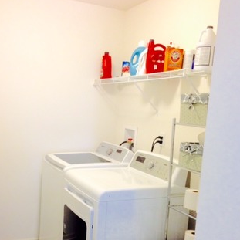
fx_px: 353
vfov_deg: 37.3
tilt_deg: -5.6
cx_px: 110
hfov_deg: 37.5
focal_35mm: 45
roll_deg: -5.2
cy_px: 154
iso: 200
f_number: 2.4
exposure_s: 1/20
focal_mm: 4.12
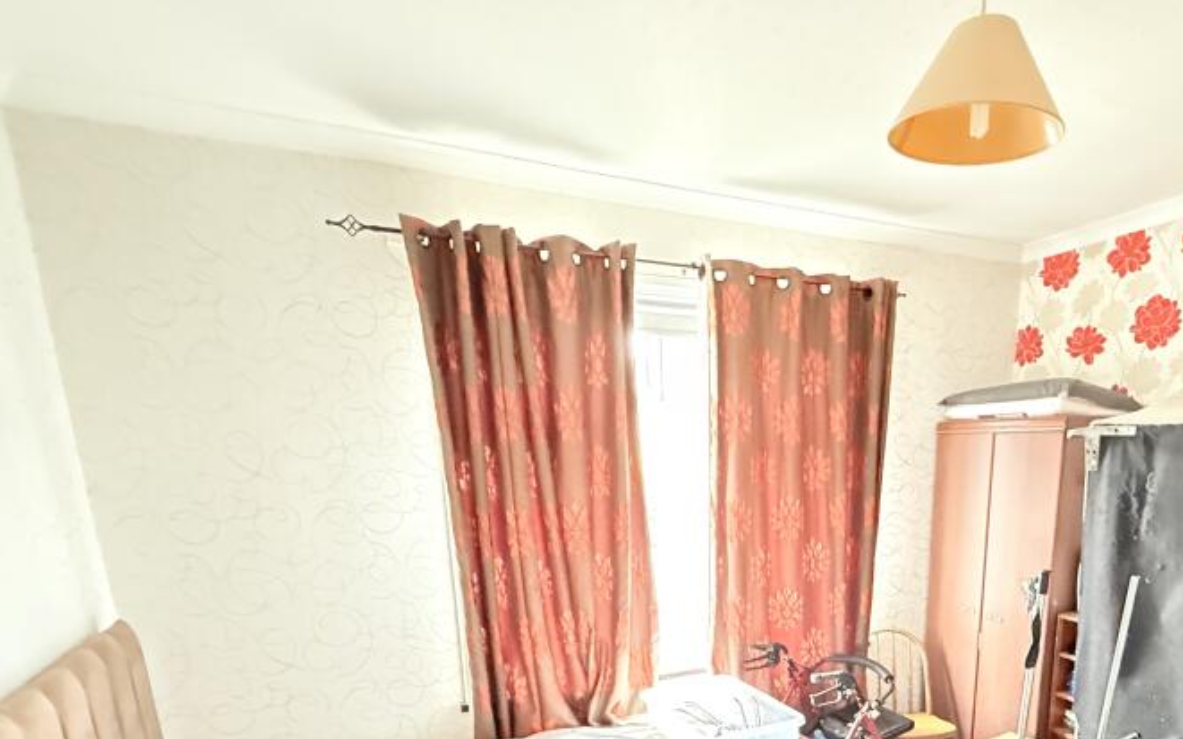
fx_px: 741
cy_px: 628
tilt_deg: -16.3
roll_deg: -0.2
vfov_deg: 48.8
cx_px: 771
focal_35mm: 23
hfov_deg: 75.2
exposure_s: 1/43
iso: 1600
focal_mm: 2.22
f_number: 2.2
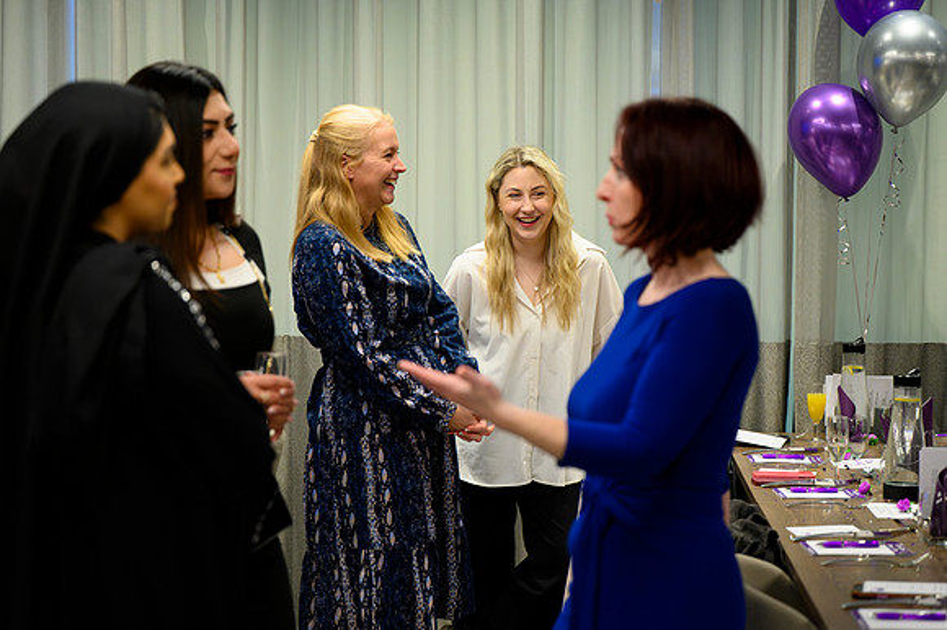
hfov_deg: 28.1
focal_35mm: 72
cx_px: 474
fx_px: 1891
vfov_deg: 18.9
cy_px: 315
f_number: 2.8
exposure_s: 1/200
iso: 1250
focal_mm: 70
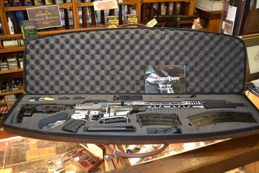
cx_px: 130
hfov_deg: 57.2
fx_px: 237
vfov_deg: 40.0
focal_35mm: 33
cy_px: 86
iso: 2200
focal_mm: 22
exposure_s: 1/60
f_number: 3.8
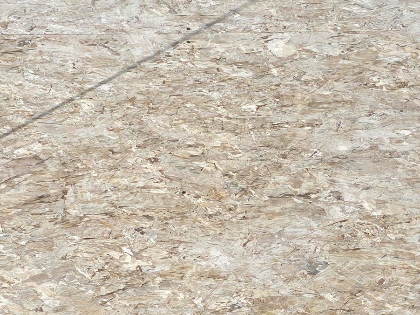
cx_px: 203
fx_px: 1237
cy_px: 327
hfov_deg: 19.3
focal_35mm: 102
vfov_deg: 14.2
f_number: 1.7
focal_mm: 6.3
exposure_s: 1/7944
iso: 50
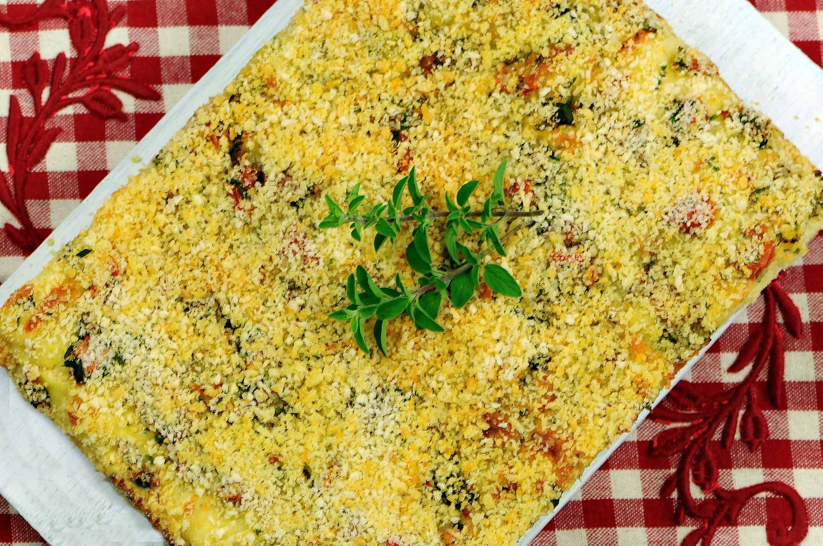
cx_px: 412
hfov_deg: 13.1
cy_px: 273
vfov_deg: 8.7
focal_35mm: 158
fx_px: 3596
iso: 1000
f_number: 10
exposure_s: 1/8
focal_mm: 105
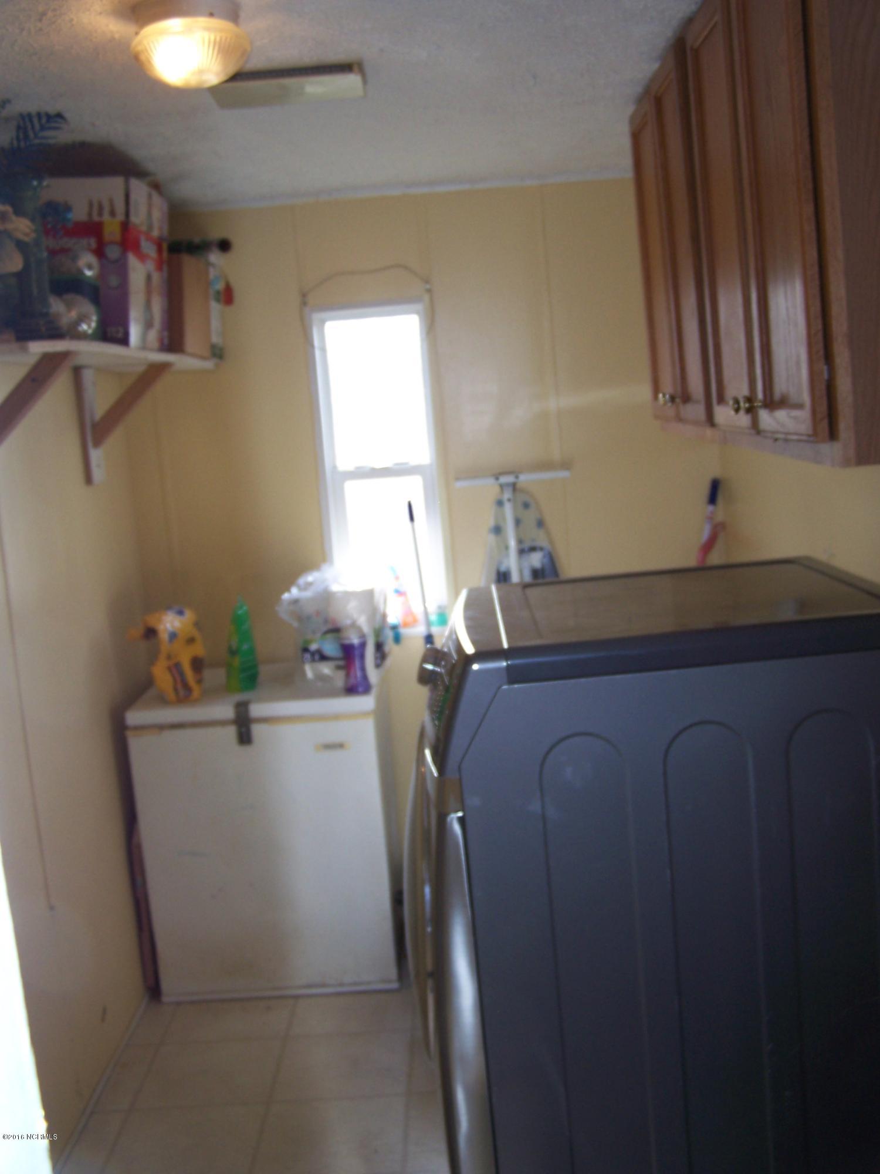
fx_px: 1288
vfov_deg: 49.0
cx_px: 440
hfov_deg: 37.7
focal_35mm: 38
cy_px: 587
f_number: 2.8
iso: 80
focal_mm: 6.3
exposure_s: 1/60
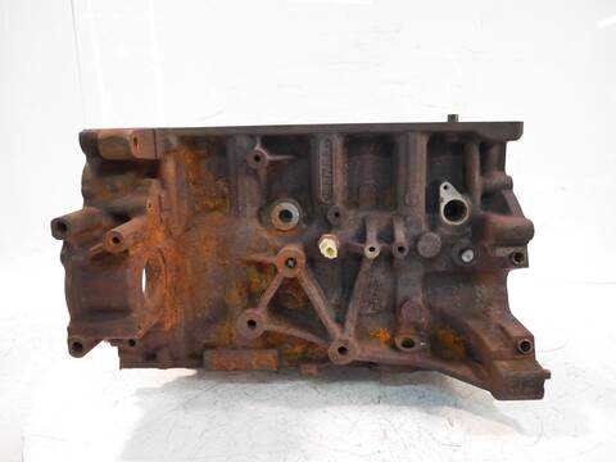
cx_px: 308
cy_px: 231
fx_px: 427
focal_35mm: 24
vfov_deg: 56.8
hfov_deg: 71.6
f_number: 3.5
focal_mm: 12
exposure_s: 1/60
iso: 1250
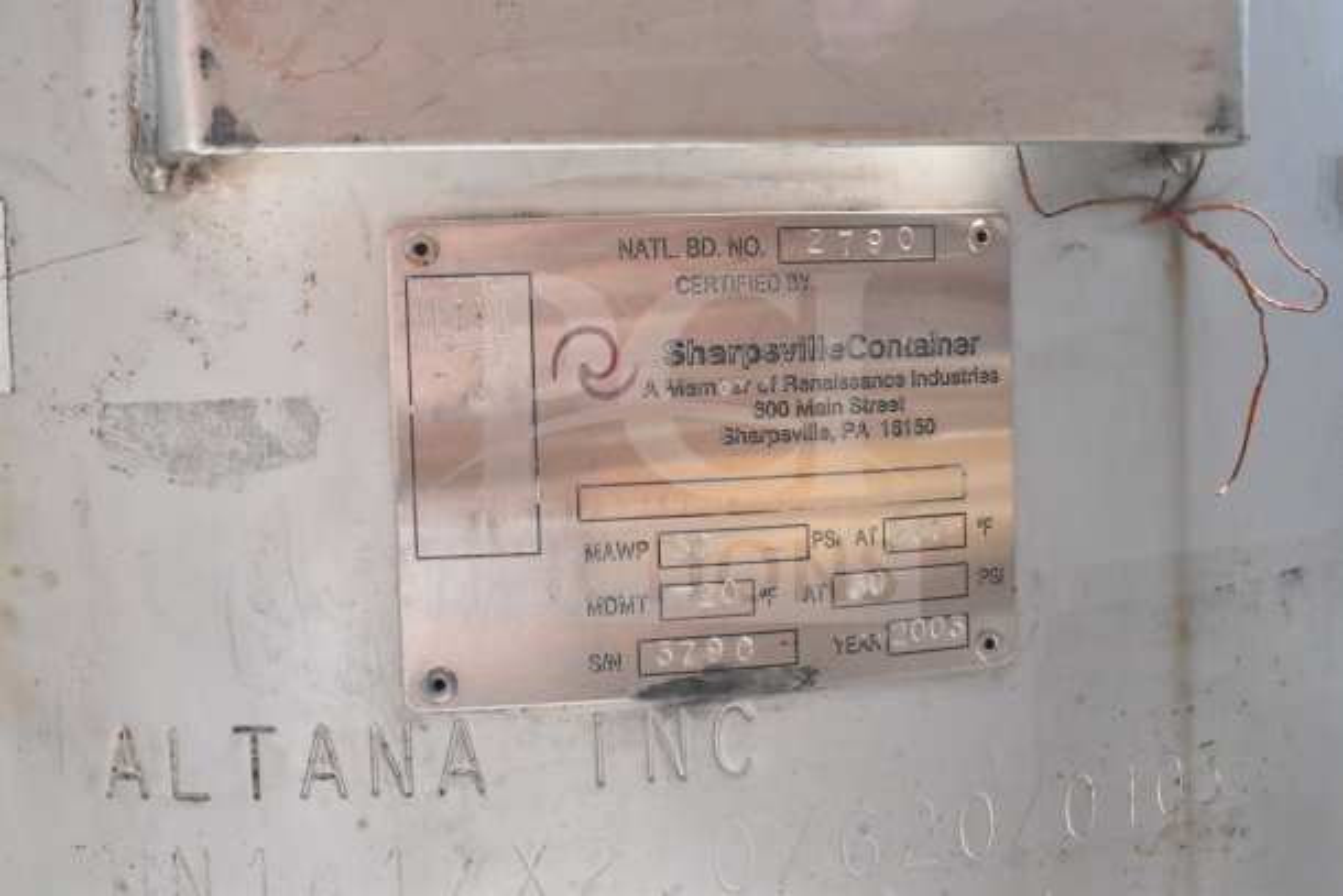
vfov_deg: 26.5
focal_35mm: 51
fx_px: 1903
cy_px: 448
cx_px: 672
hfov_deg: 38.9
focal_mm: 34
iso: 6400
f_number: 20
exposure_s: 1/1600
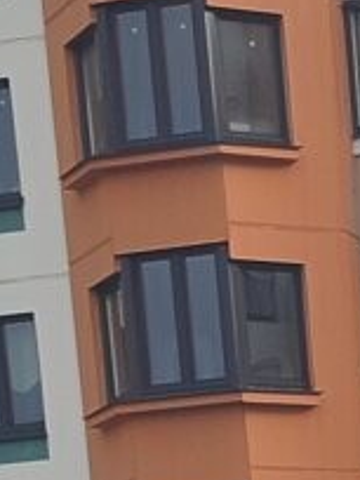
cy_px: 1440
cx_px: 713
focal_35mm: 188
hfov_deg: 7.6
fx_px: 2607
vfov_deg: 8.7
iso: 50
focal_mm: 5.89
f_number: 1.89
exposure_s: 1/224
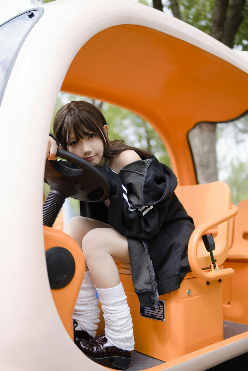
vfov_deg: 54.4
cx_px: 124
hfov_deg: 37.9
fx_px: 362
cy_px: 186
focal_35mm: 35
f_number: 1.4
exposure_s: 1/1600
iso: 100
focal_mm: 35
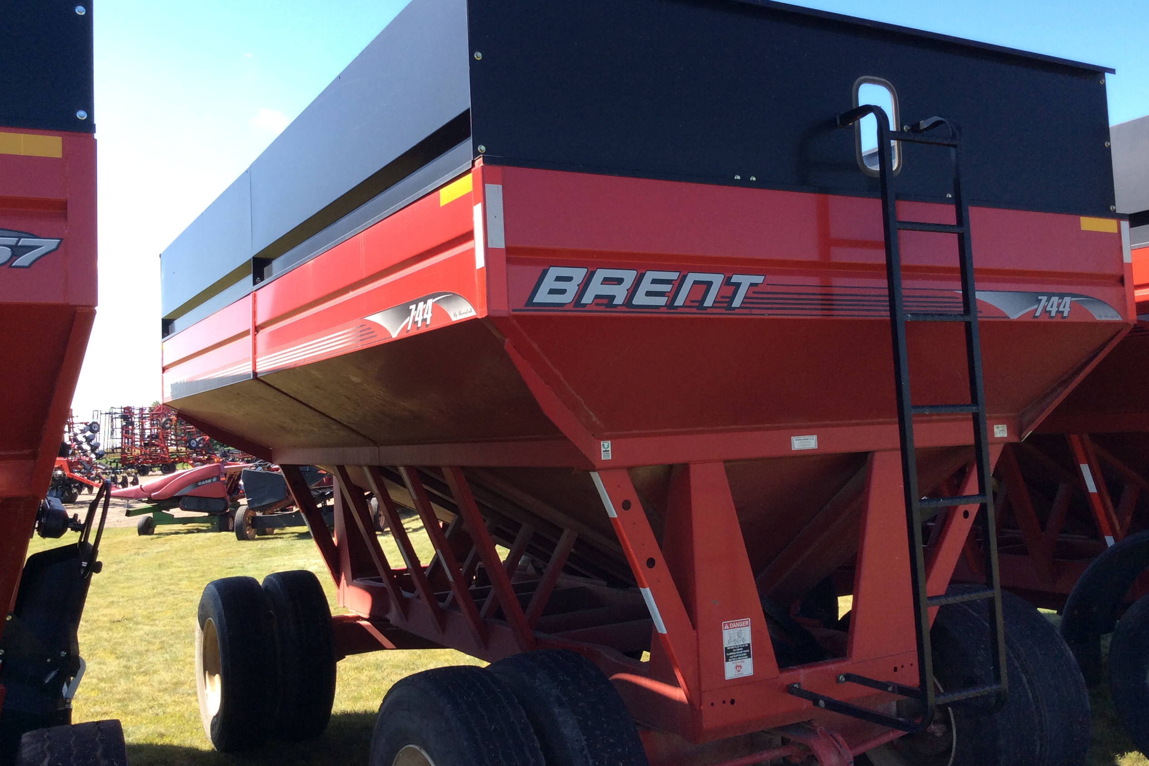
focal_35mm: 34
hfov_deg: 55.8
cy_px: 352
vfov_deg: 38.9
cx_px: 581
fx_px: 1085
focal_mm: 3.3
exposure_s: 1/497
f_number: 2.4
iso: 32
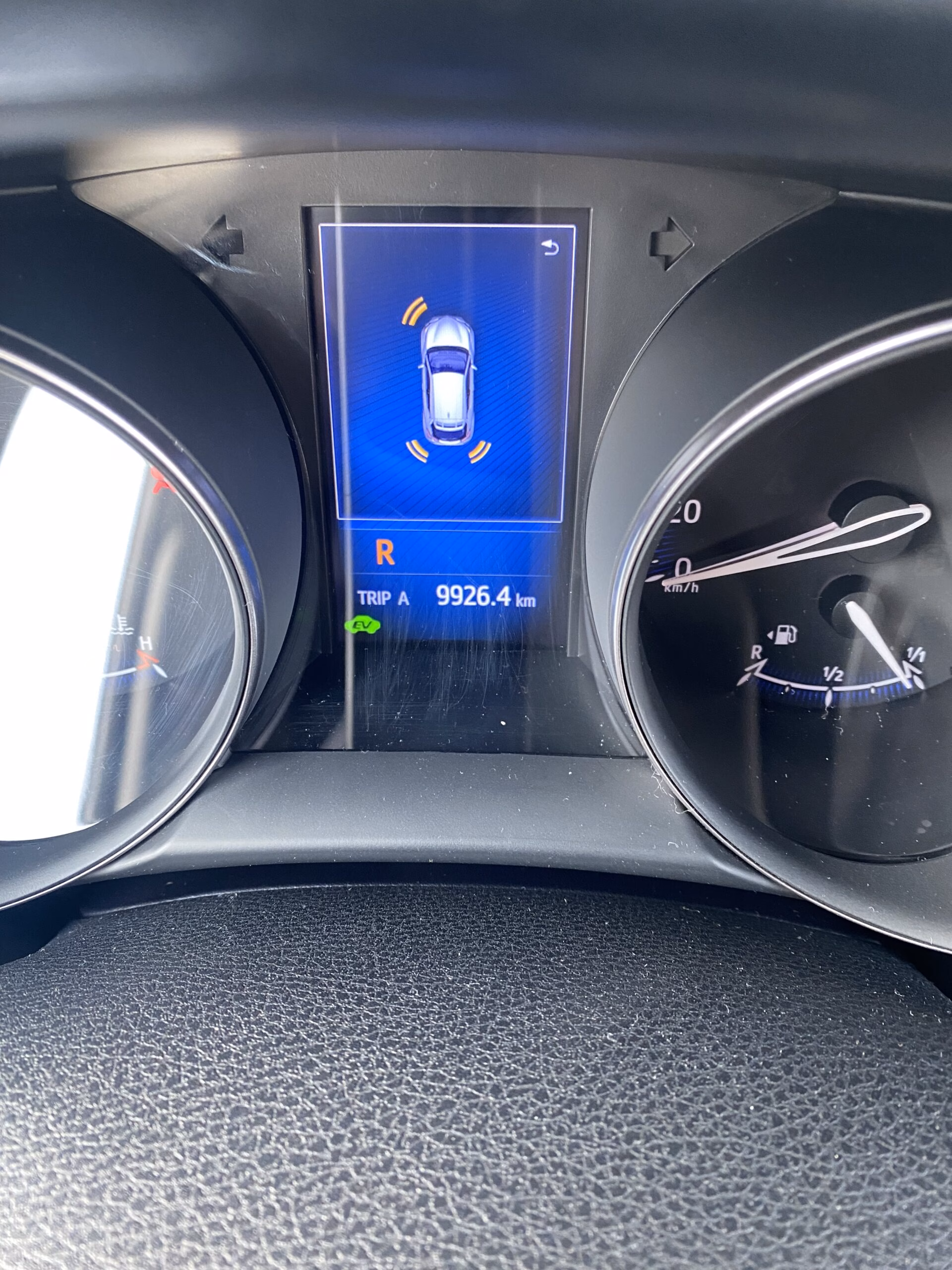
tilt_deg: -48.8
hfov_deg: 53.1
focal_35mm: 26
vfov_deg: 67.3
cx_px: 476
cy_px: 635
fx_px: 953
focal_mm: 4.25
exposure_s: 1/42
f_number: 1.8
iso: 250
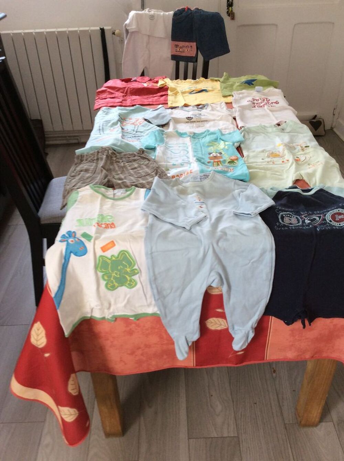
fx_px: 425
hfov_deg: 44.1
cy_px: 230
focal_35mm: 32
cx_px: 172
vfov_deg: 56.9
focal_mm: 3.3
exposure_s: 1/25
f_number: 2.4
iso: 50
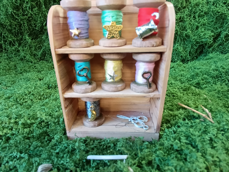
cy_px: 86
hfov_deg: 84.7
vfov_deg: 68.7
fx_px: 126
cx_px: 114
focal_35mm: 19
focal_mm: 1.65
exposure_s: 1/60
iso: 400
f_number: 2.2
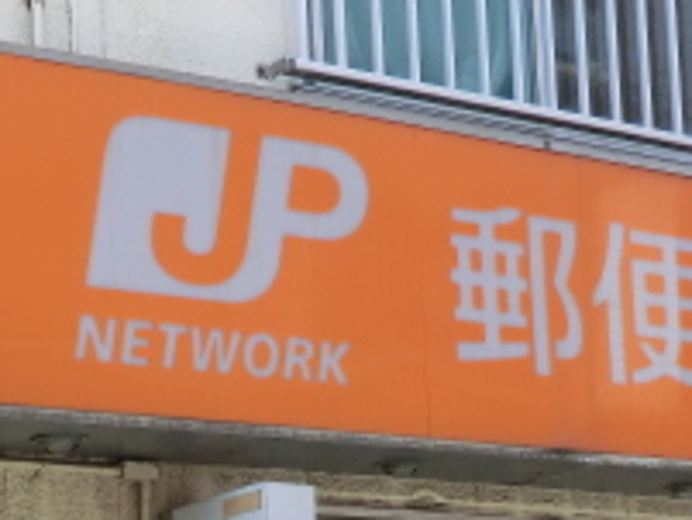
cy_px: 761
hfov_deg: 18.2
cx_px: 293
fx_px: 2160
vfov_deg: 13.0
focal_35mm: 108
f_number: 3.6
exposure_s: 1/250
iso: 80
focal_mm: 6.1
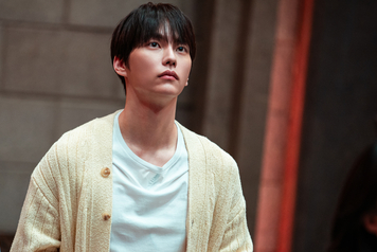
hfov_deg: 6.6
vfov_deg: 4.4
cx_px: 127
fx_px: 3291
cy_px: 169
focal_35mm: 314
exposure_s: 1/250
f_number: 2.8
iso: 1250
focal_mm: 200
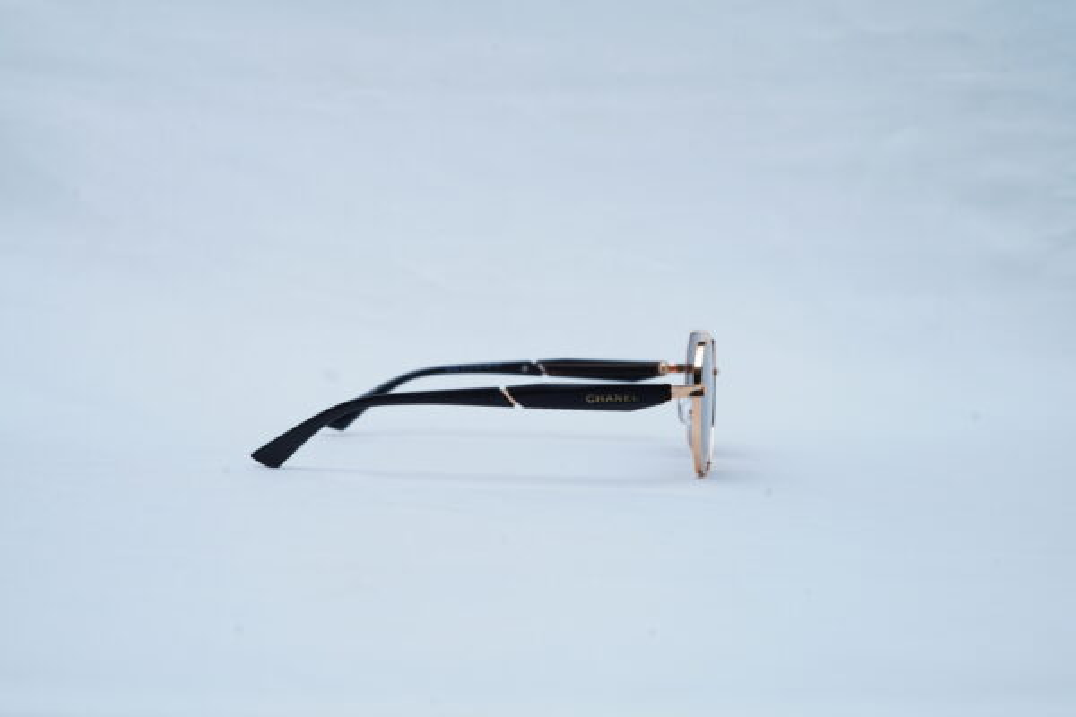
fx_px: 1494
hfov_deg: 39.6
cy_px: 358
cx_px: 538
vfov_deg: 27.0
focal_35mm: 50
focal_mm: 50
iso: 125
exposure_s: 1/160
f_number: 9
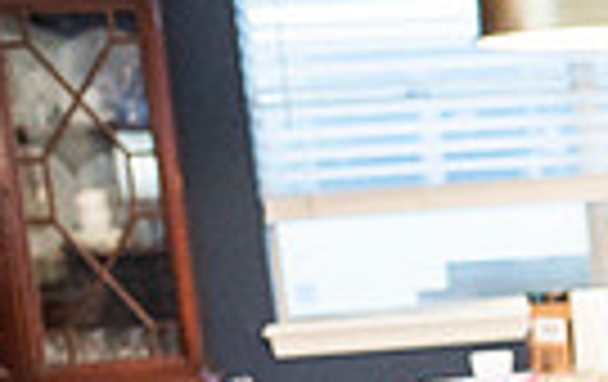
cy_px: 658
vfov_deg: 8.3
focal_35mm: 153
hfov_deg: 12.0
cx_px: 1243
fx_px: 2540
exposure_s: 1/160
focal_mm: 35
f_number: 2.8
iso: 1250
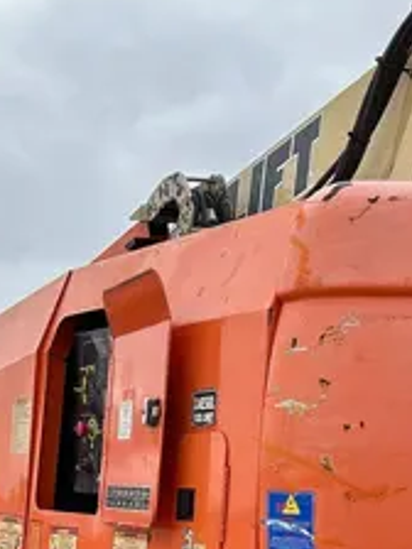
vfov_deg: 22.0
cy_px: 577
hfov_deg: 17.3
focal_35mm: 85
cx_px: 287
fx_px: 1349
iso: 50
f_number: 1.5
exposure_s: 1/1698
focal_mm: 5.7
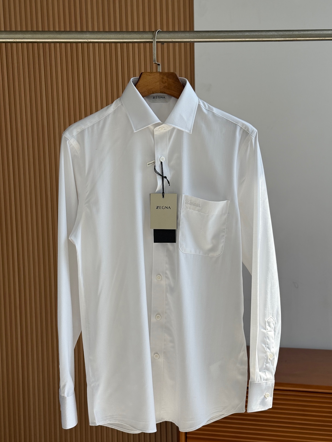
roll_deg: +1.1
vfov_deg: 36.8
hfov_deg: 28.0
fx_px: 665
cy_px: 221
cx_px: 169
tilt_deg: -5.2
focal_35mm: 52
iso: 64
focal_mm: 6.76
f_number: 1.78
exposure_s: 1/641
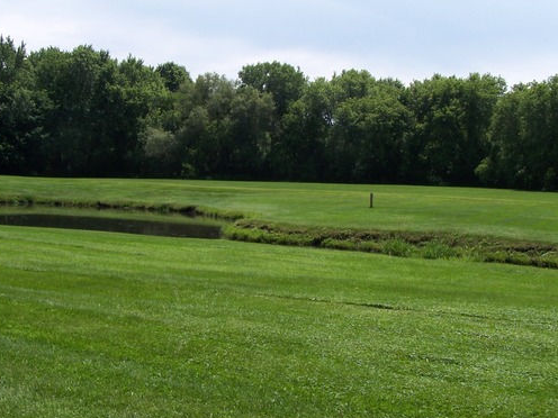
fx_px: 790
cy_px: 189
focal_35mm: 49
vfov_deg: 29.7
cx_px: 271
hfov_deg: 38.9
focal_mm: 6.3
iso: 80
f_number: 5.6
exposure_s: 1/500
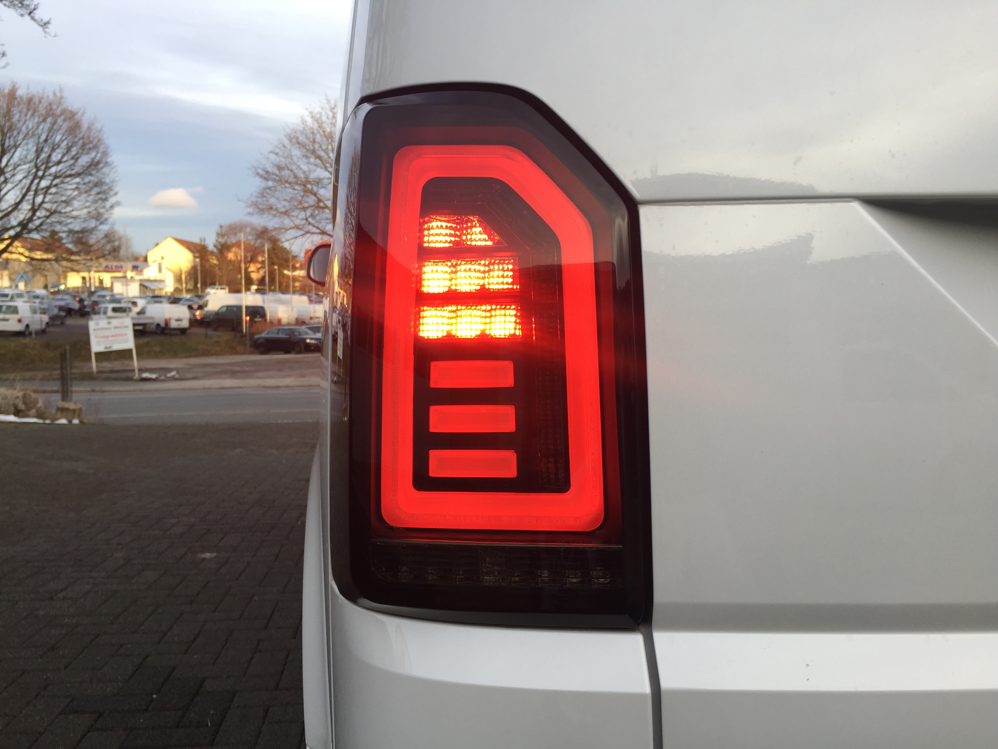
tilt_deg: -6.1
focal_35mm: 29
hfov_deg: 61.7
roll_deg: -0.7
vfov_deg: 48.2
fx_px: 836
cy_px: 374
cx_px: 499
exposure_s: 1/105
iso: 32
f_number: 2.2
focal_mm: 4.15
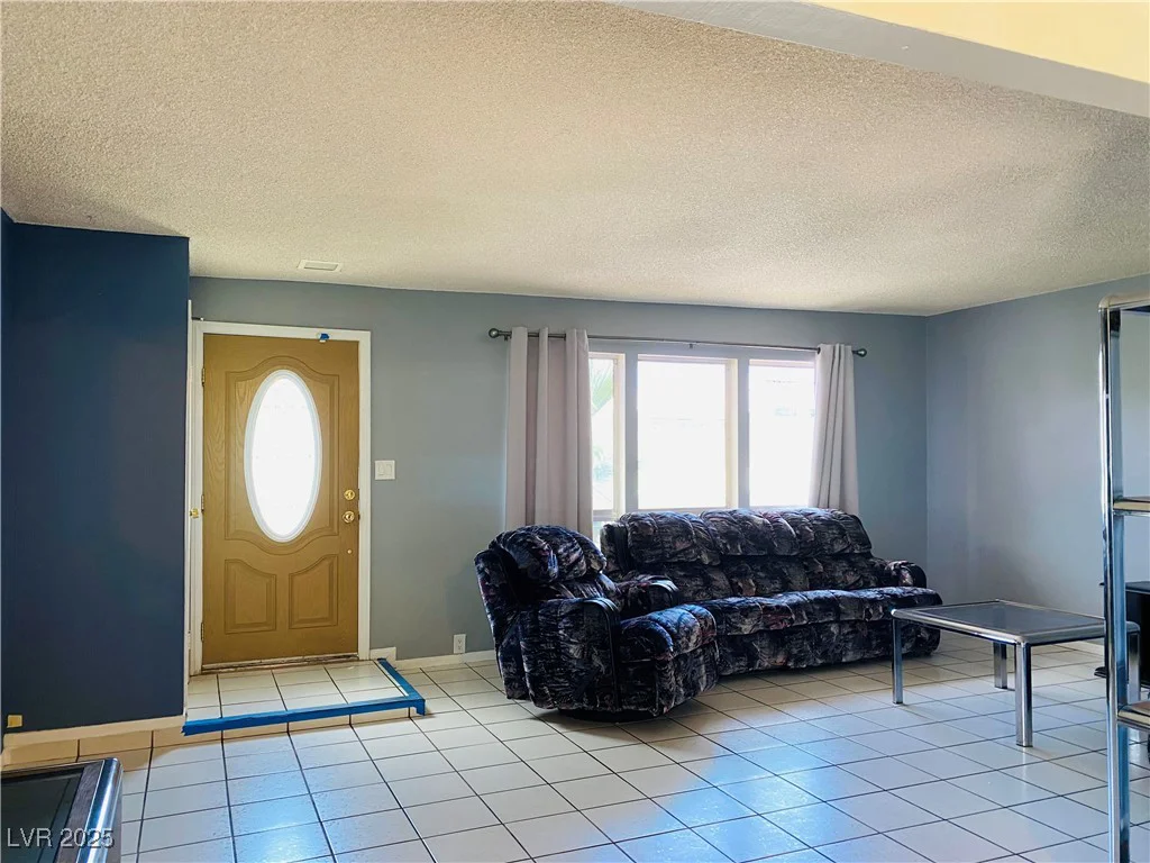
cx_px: 575
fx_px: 864
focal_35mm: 26
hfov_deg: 67.3
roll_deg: -0.5
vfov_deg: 53.1
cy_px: 432
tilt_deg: +2.0
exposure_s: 1/60
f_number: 1.8
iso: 200
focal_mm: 4.25
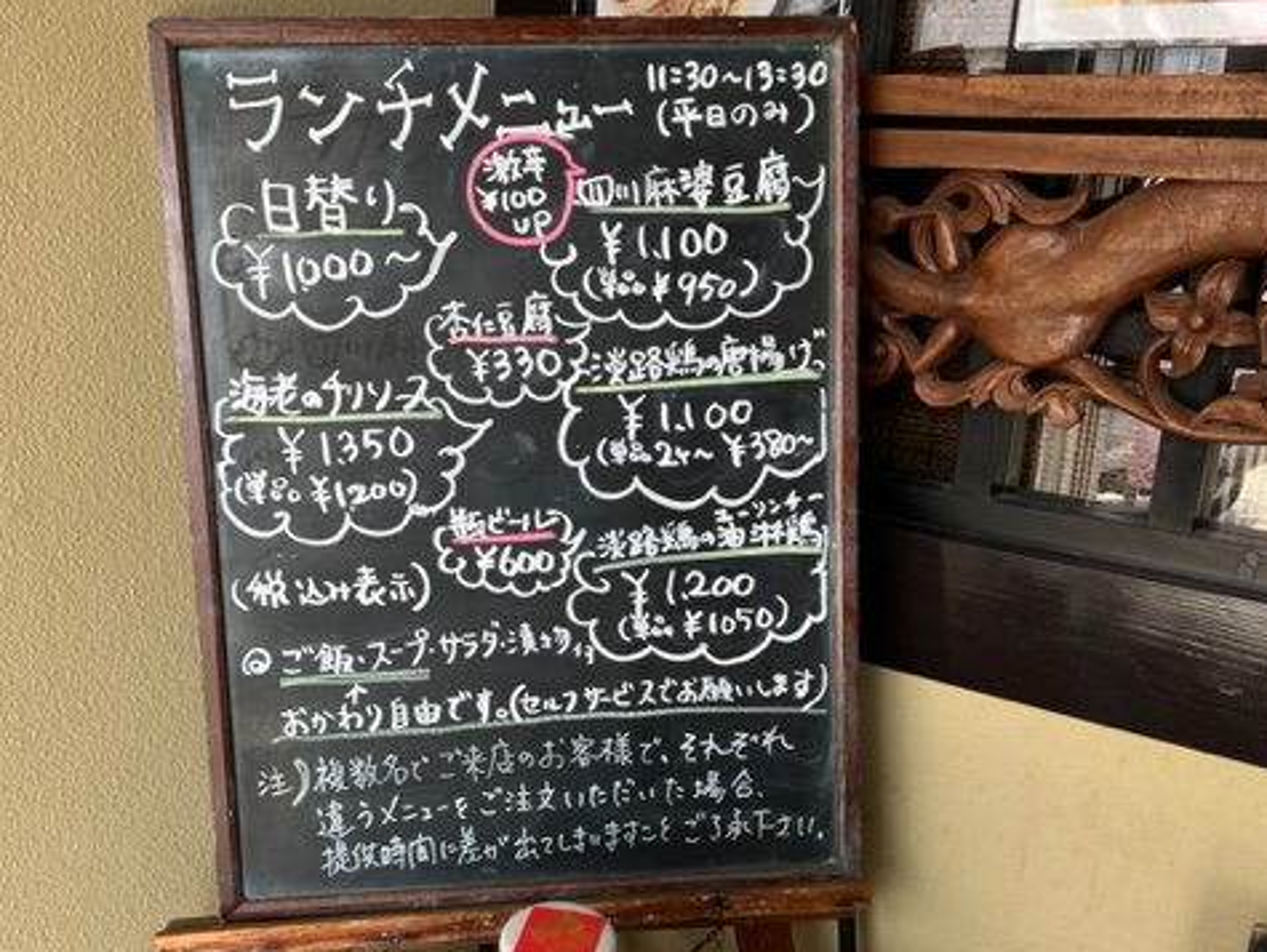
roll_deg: -0.5
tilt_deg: -18.0
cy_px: 528
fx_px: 1282
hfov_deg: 52.5
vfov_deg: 40.7
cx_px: 576
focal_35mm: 35
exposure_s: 1/130
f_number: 1.5
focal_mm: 5.7
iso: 32
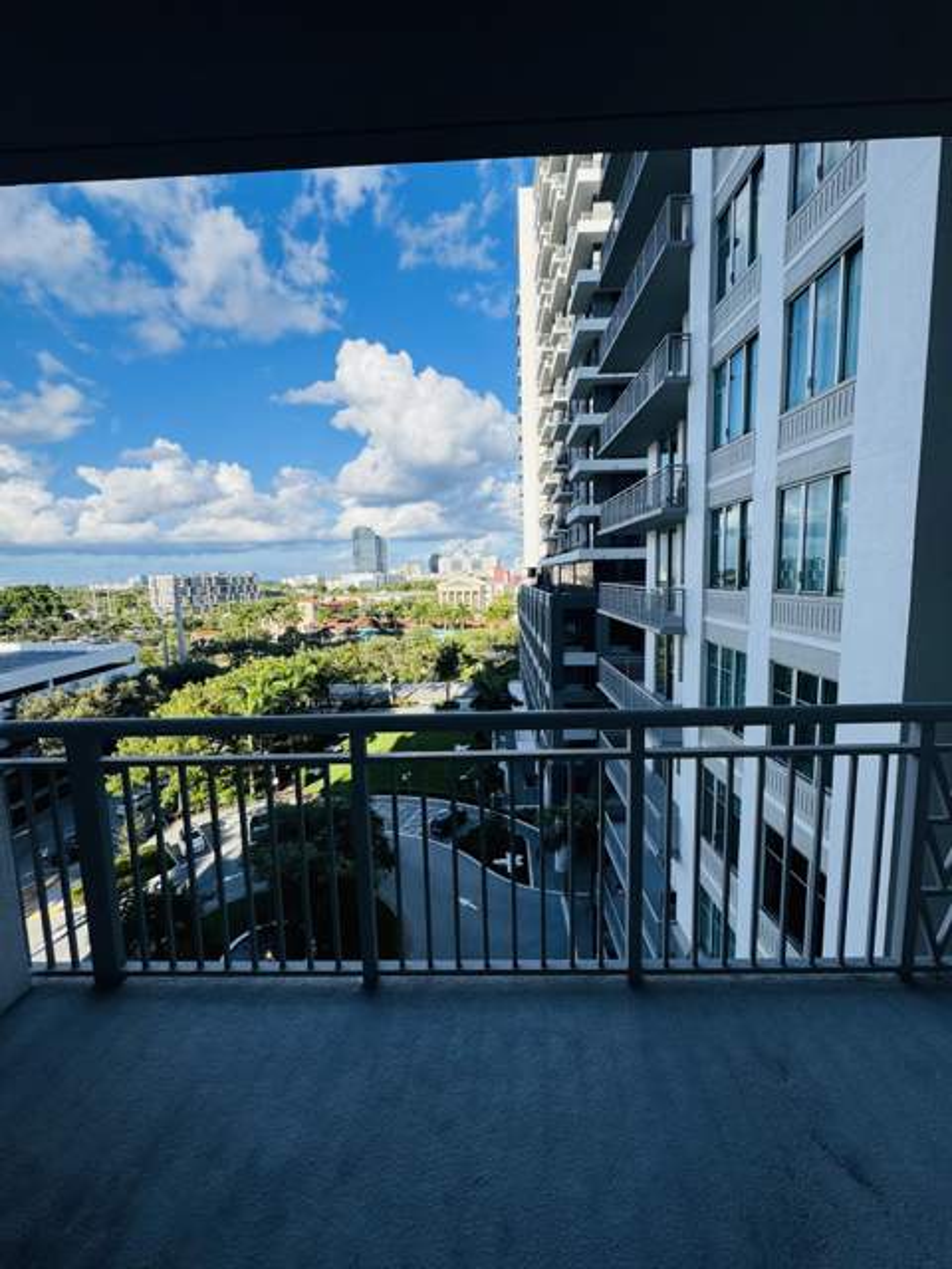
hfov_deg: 85.7
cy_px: 634
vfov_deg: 102.1
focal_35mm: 14
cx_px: 476
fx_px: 513
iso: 50
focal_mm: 2.22
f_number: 2.2
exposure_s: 1/1789
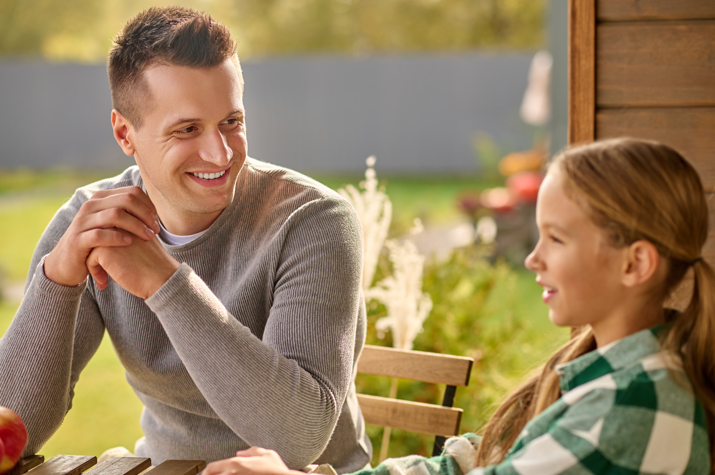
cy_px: 238
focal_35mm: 85
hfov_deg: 23.9
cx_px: 358
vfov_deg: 16.1
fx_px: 1687
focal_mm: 85
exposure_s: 1/1000
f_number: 2.8
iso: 200
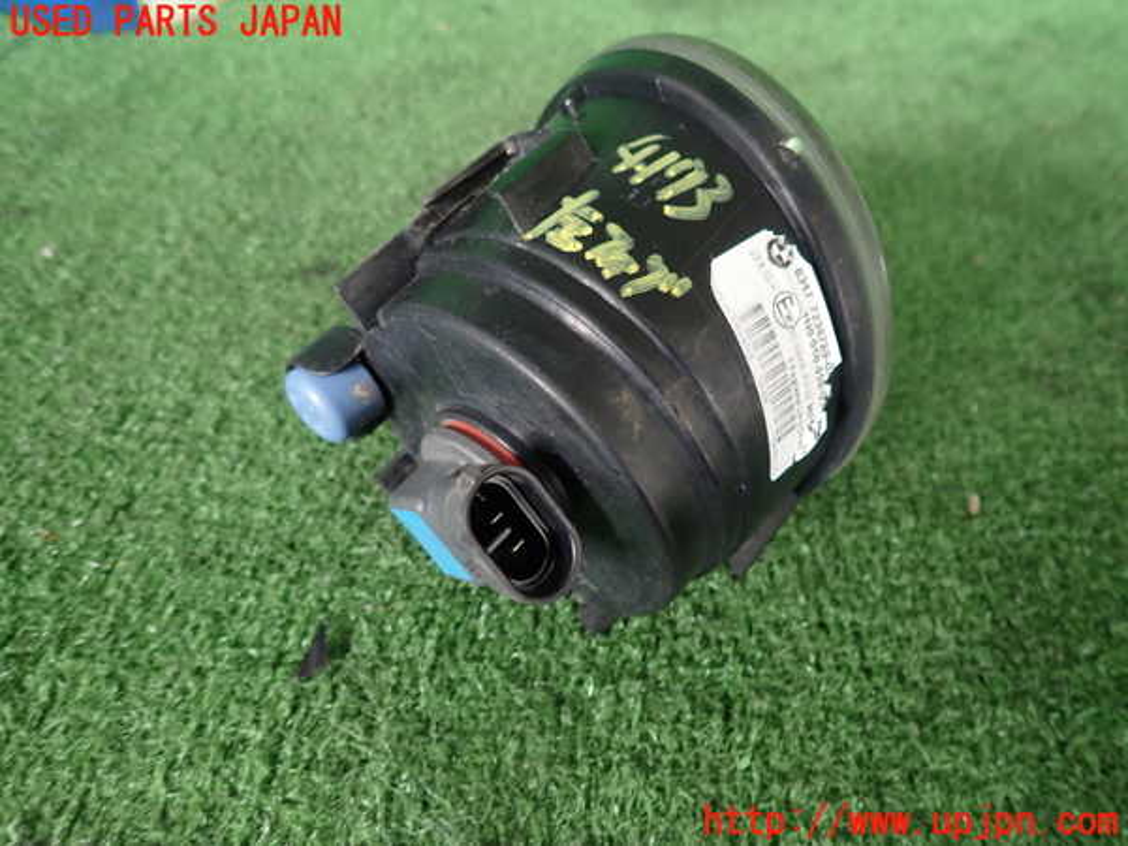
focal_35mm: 25
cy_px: 423
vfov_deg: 54.9
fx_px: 815
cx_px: 564
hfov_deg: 69.4
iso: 200
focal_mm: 4.5
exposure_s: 1/60
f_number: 2
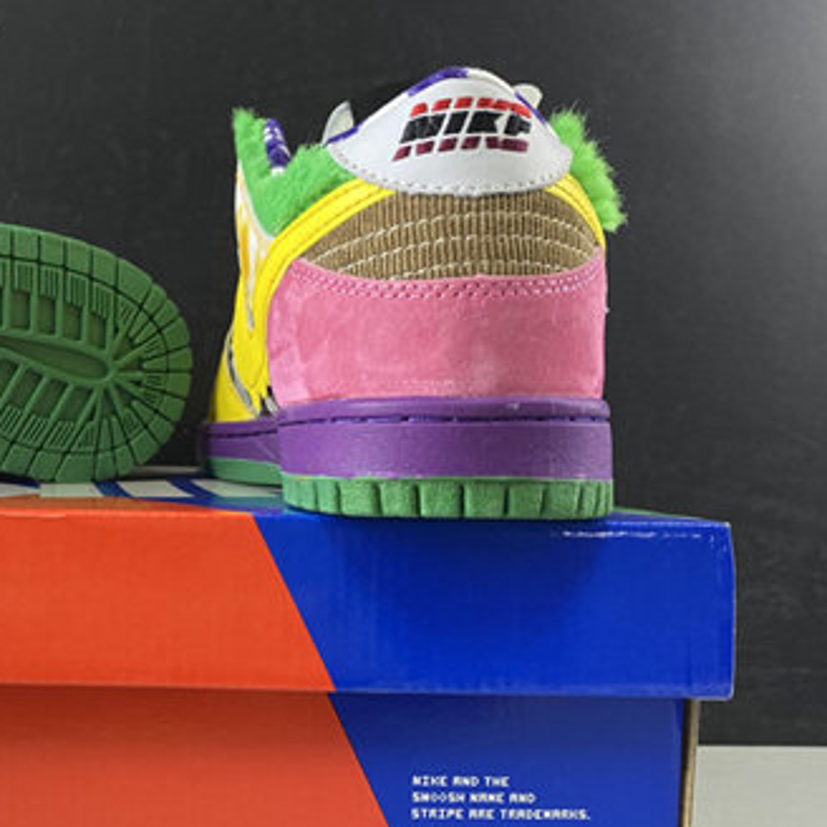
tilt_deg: -1.7
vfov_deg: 34.6
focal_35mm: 49
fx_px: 1324
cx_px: 40
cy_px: 498
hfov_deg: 32.5
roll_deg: -0.8
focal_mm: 4.25
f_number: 1.8
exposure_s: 1/50
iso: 125
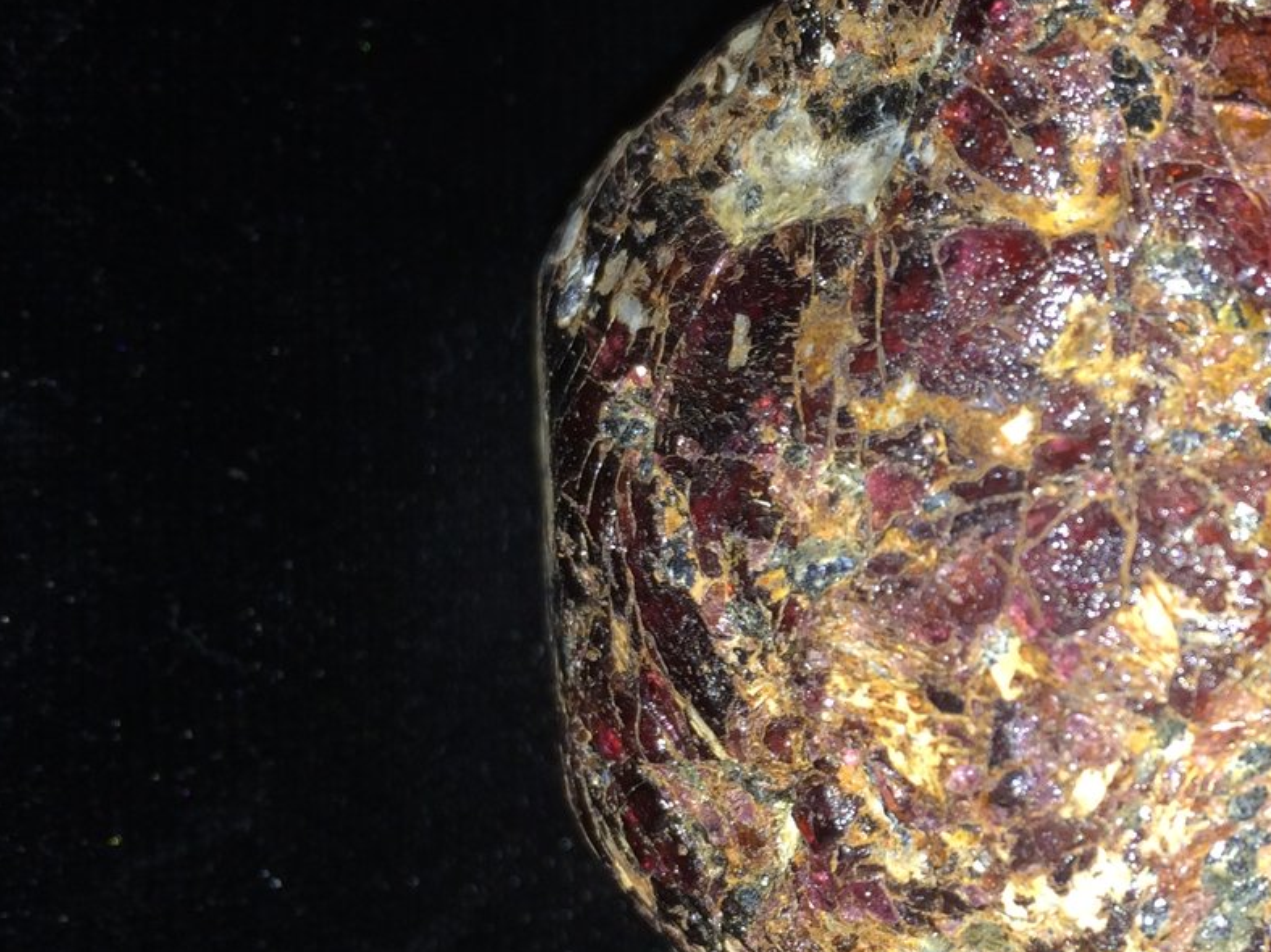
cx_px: 1208
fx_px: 2239
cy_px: 571
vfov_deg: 24.0
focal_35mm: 61
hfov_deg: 30.0
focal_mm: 4.12
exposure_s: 1/160
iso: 32
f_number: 2.2
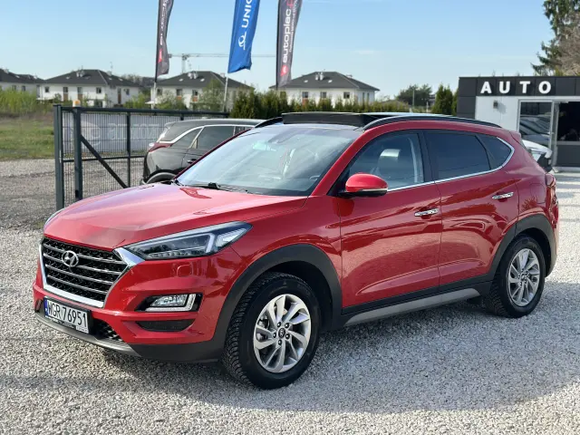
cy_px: 218
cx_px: 290
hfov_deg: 39.7
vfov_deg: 30.3
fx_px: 804
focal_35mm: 48
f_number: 1.78
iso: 80
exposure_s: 1/2070
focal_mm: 6.86
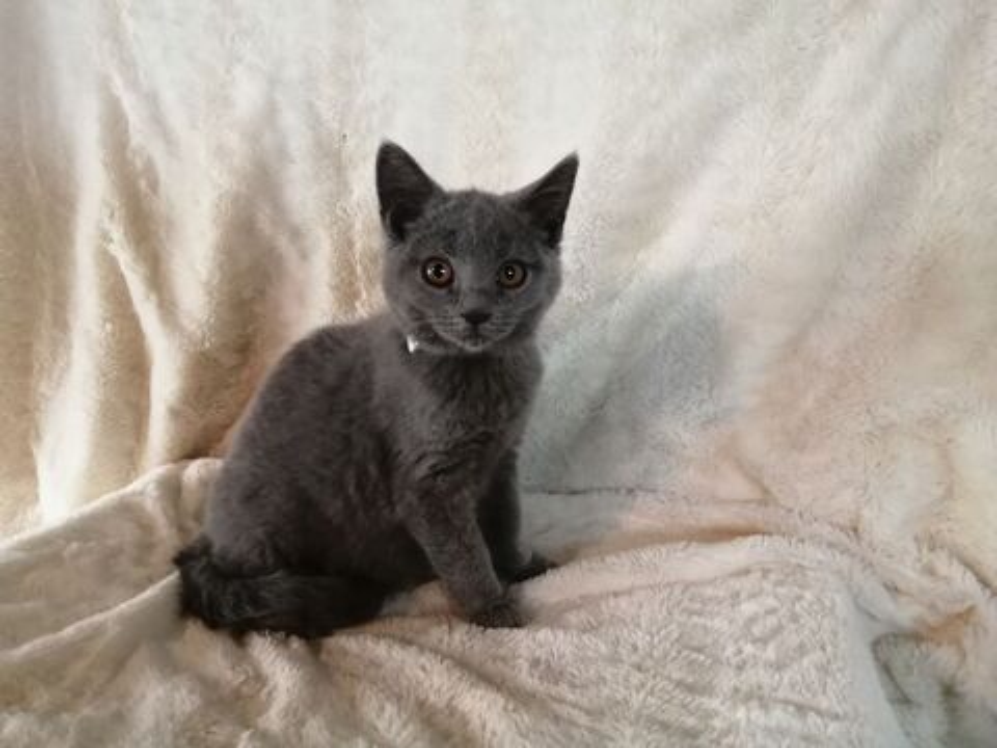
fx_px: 749
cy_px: 374
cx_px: 498
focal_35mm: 26
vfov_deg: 53.1
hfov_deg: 67.3
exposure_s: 1/25
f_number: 1.8
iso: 400
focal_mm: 3.6
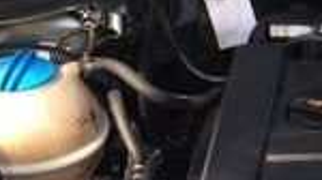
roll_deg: -1.6
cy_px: 218
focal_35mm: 139
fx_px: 1186
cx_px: 517
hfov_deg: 14.2
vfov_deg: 8.6
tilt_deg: -32.6
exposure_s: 1/100
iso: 40
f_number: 2.2
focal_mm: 4.15
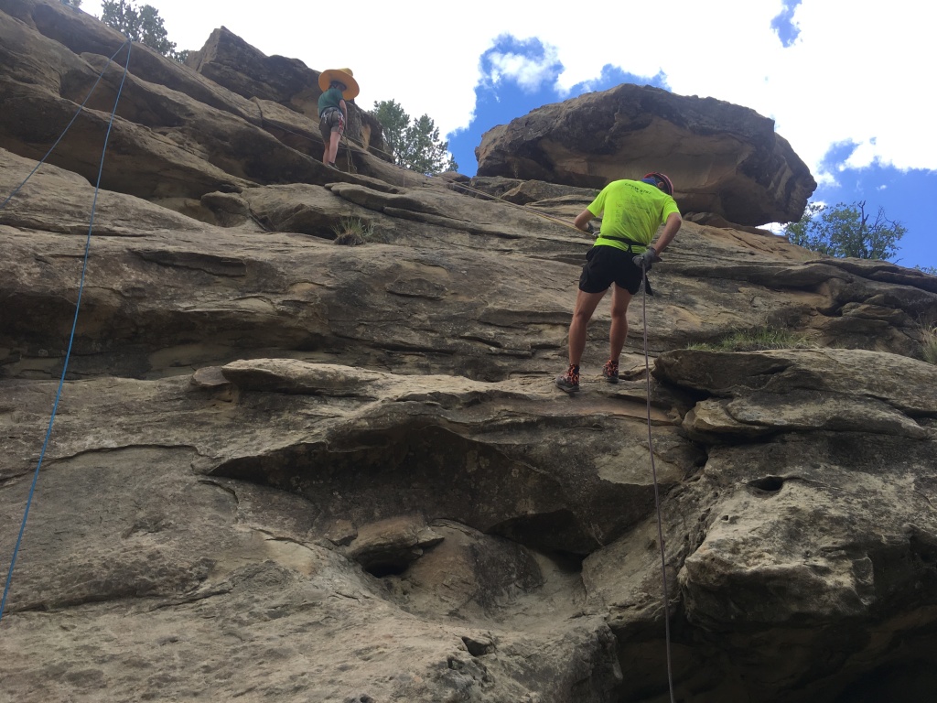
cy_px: 352
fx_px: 785
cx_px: 468
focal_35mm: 29
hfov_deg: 61.7
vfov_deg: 48.2
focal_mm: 4.15
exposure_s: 1/353
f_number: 2.2
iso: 25
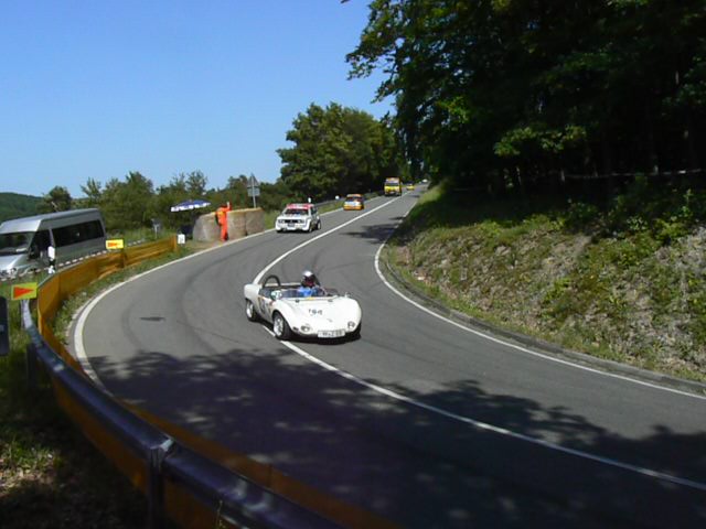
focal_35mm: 36
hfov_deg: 51.4
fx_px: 734
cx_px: 353
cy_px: 264
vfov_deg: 39.7
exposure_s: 1/1300
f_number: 8
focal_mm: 6
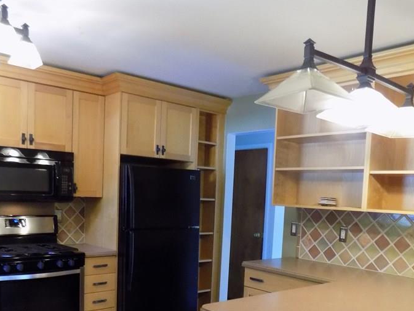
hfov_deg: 52.6
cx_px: 209
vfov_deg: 39.6
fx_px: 419
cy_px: 233
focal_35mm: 35
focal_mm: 4
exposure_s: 1/20
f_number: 3.1
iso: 400
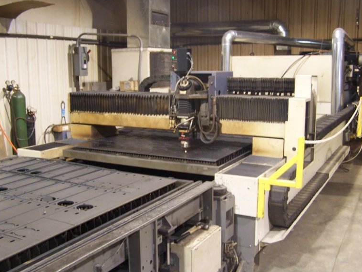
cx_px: 180
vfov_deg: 36.0
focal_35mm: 40
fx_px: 419
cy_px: 130
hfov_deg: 46.8
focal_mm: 6.3
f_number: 2.8
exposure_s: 1/8
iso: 140
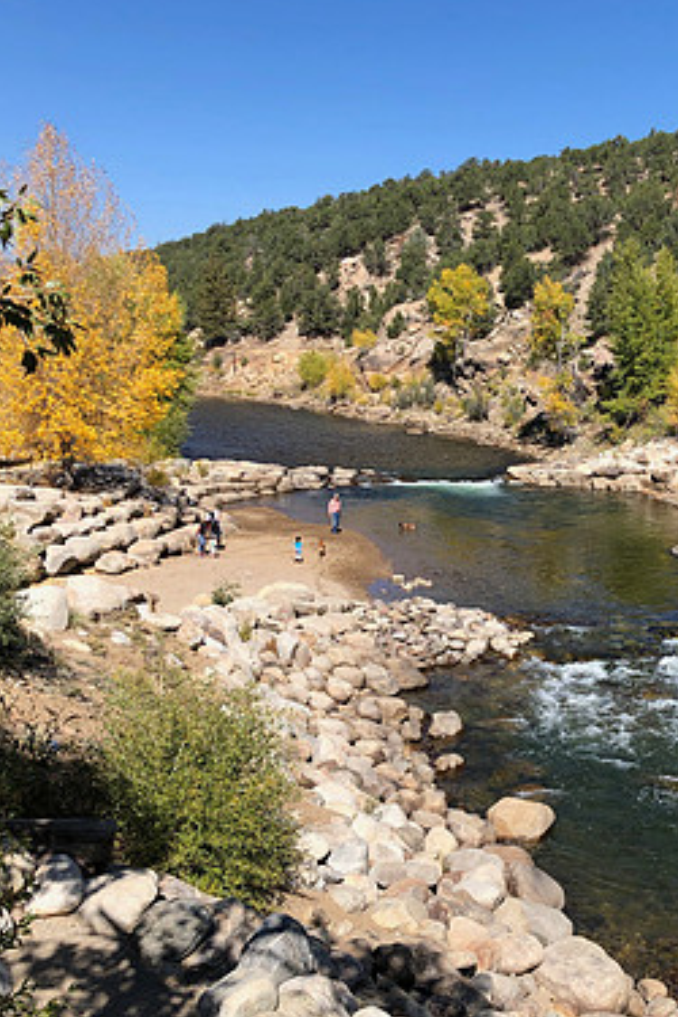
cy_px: 549
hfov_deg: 29.1
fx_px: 1271
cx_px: 561
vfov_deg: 43.6
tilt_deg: -6.9
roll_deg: -1.6
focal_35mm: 45
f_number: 1.8
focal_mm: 4
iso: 20
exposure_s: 1/1675
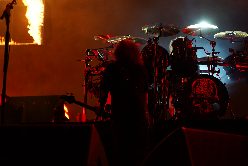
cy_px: 83
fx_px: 723
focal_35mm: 105
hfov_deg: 19.5
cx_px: 124
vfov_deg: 13.0
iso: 640
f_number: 4
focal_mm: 105
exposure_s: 1/125
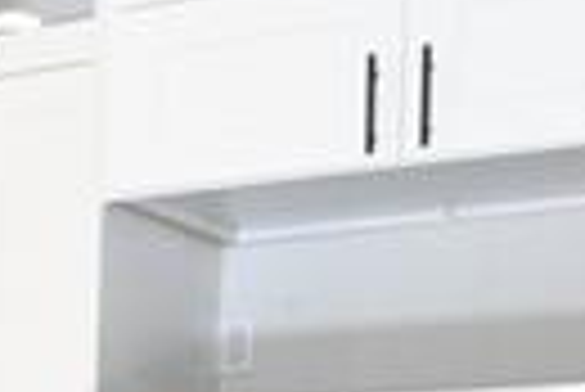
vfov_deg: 10.6
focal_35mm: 118
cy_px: 816
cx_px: -680
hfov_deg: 13.9
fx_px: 1920
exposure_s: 1/125
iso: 3200
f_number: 8
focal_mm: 10
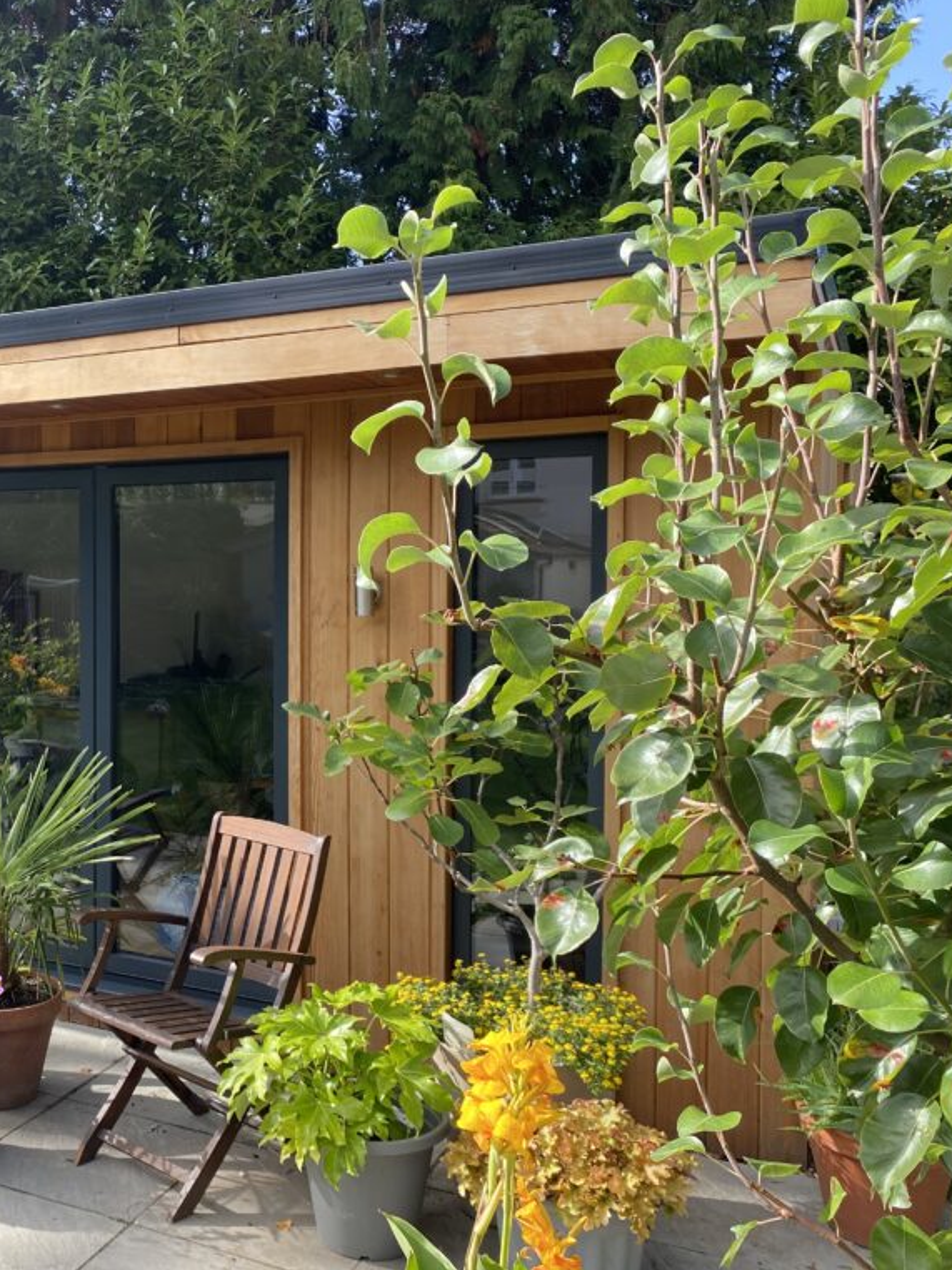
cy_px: 631
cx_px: 117
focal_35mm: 35
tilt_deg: -1.6
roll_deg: +0.4
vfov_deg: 52.6
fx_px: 1283
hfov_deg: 38.3
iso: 32
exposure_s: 1/522
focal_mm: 4.25
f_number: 1.8
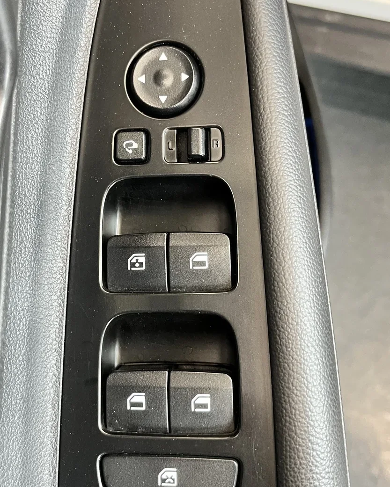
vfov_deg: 46.8
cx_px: 184
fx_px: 563
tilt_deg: -73.6
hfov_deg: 38.2
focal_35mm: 39
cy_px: 235
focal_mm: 5.1
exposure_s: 1/60
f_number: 1.6
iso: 250
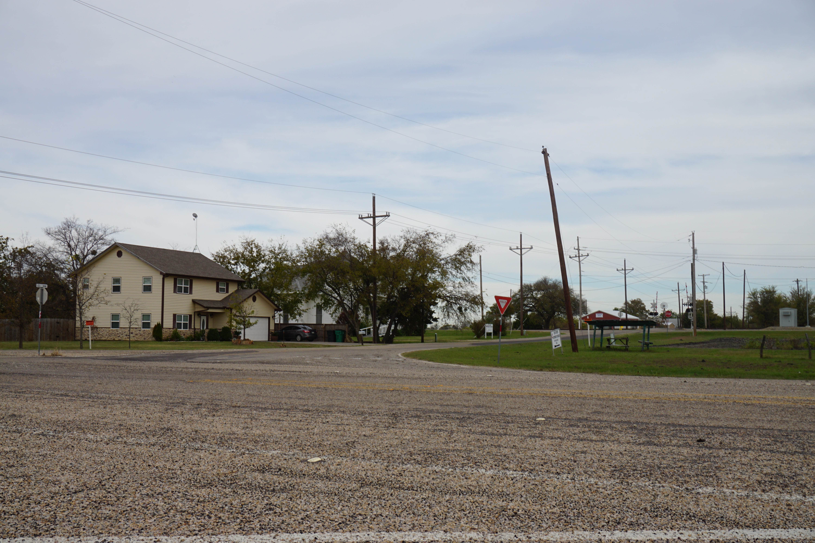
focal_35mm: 42
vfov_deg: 31.9
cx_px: 408
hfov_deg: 46.4
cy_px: 272
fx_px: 951
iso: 100
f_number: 11
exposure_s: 1/125
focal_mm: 28
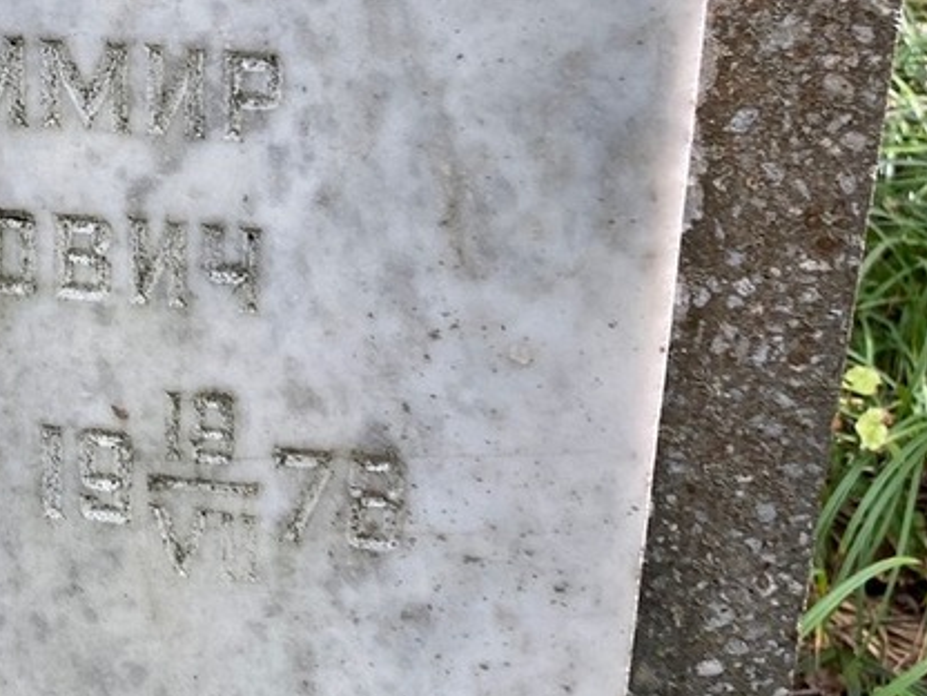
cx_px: 163
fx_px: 1714
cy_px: -2
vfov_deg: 22.1
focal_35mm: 64
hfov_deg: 29.5
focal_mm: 4.25
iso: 64
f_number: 1.8
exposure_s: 1/122
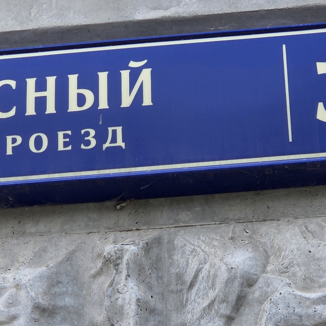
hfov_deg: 10.8
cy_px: 156
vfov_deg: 10.8
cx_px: 124
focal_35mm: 162
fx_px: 1726
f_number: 2.4
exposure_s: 1/199
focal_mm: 7
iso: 25
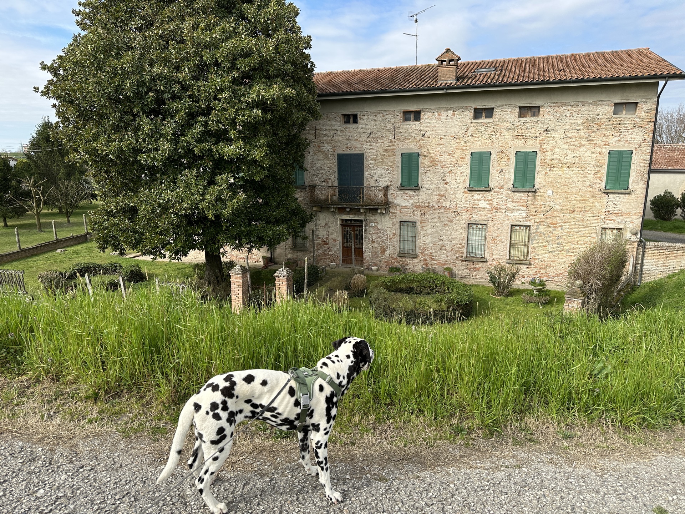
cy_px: 257
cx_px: 342
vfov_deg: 56.8
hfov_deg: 71.6
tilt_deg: -12.9
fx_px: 475
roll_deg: +0.5
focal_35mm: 24
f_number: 1.78
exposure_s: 1/2732
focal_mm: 6.86
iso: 80
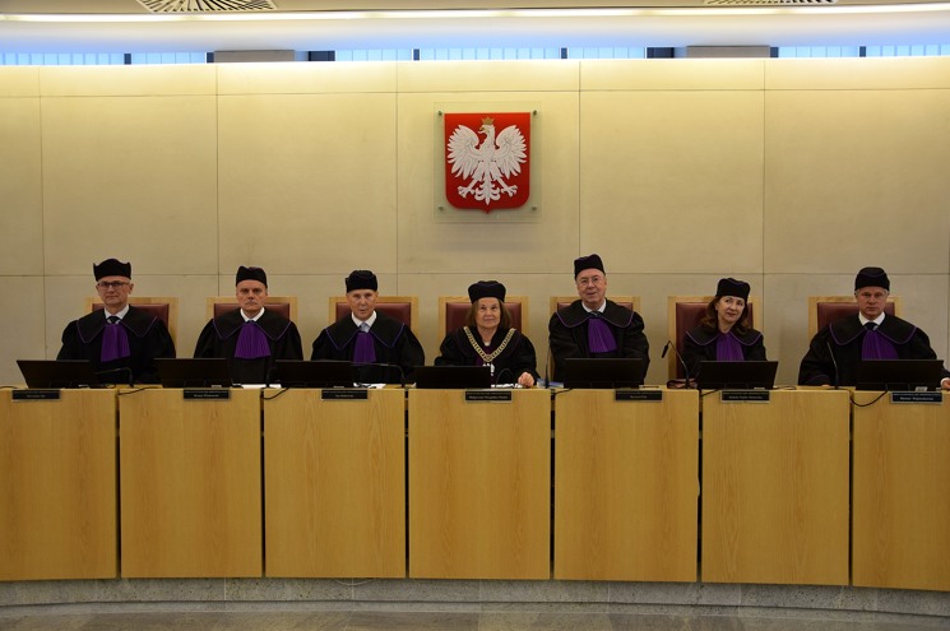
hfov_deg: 57.3
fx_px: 870
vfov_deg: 39.9
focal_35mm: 33
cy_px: 316
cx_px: 475
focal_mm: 22
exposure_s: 1/60
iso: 400
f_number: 4
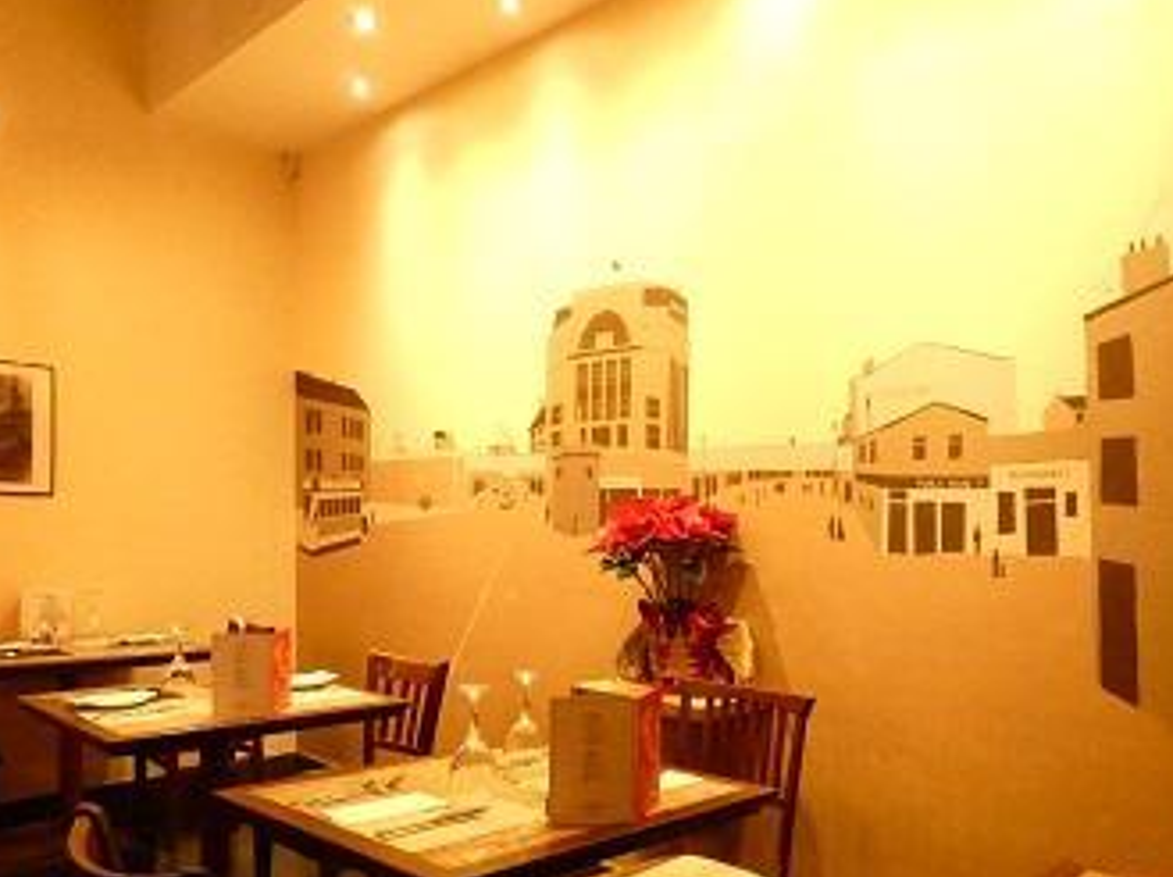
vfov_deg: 48.8
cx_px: 610
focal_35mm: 28
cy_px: 586
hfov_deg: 63.5
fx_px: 948
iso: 1600
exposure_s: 1/40
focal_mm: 3.6
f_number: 4
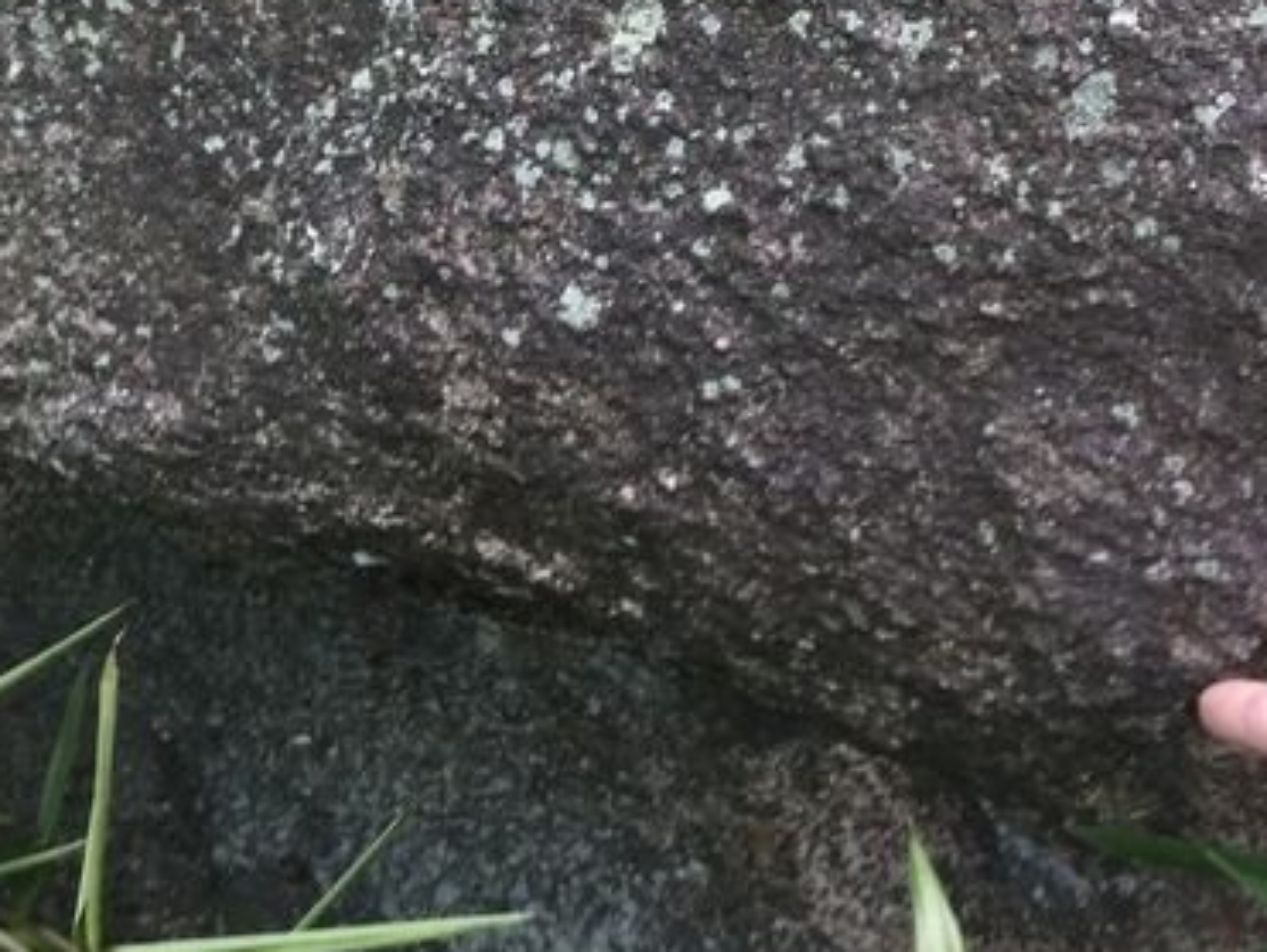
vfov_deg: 20.8
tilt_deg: -30.7
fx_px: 2491
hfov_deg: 28.4
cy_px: -43
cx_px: 446
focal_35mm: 68
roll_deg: +15.4
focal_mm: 3.3
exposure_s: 1/120
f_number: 2.4
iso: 32
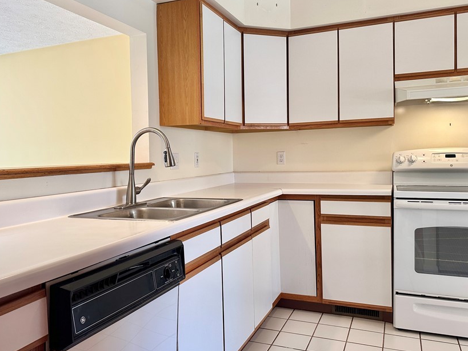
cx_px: 212
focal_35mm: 30
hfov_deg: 59.9
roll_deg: +0.6
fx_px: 406
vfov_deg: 46.8
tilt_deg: -2.3
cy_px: 169
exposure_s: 1/120
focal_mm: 6.86
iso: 160
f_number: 1.78
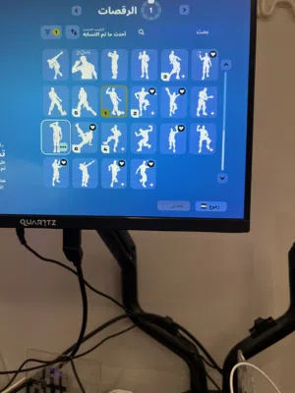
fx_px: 295
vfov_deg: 67.3
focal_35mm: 26
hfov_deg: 53.1
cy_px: 196
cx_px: 148
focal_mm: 5.7
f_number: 1.5
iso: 125
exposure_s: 1/100
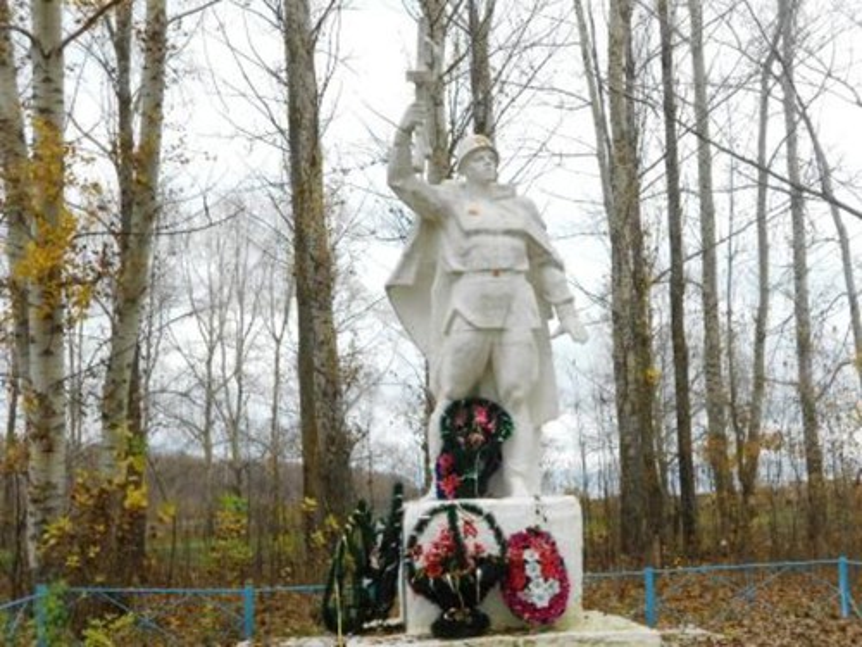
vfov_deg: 26.1
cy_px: 324
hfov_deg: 34.3
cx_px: 431
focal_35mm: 56
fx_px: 1394
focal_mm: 10
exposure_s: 1/80
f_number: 4.9
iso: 80
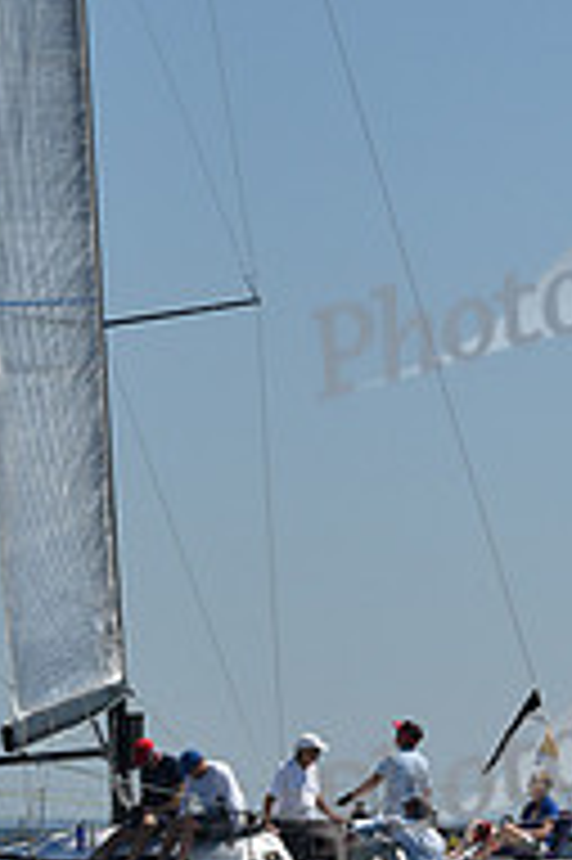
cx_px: 79
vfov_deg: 9.6
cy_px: 113
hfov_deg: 6.4
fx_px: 5085
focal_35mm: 213
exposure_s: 1/1250
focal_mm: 70
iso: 250
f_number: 10
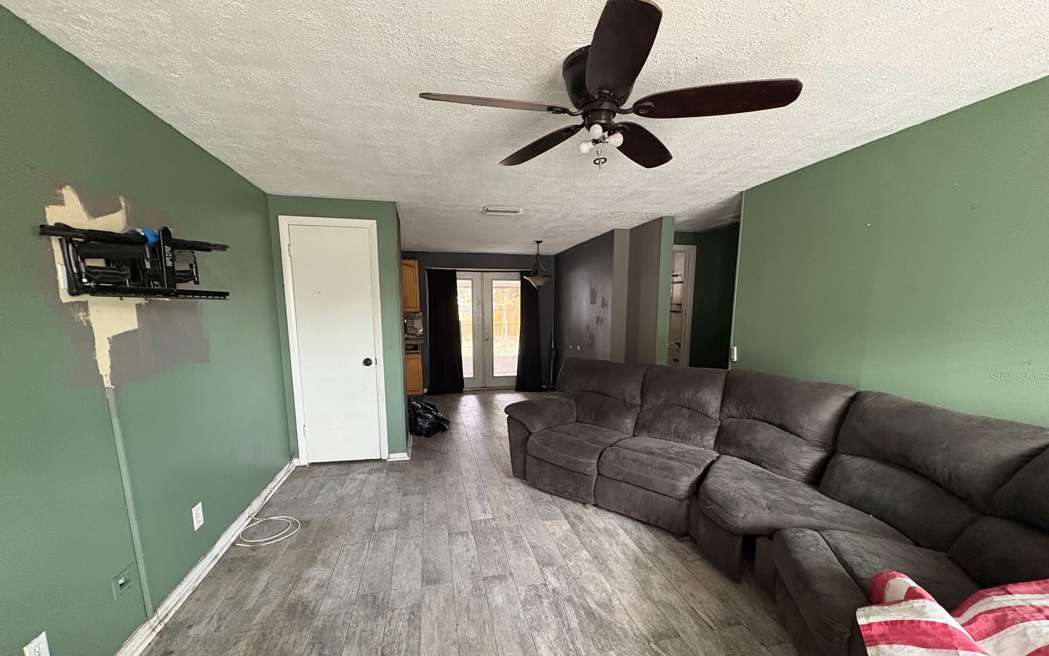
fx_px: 429
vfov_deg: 74.3
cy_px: 377
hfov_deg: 101.5
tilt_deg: -9.6
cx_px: 523
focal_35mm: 15
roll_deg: +0.2
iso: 800
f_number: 2.2
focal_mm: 2.22
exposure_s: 1/60
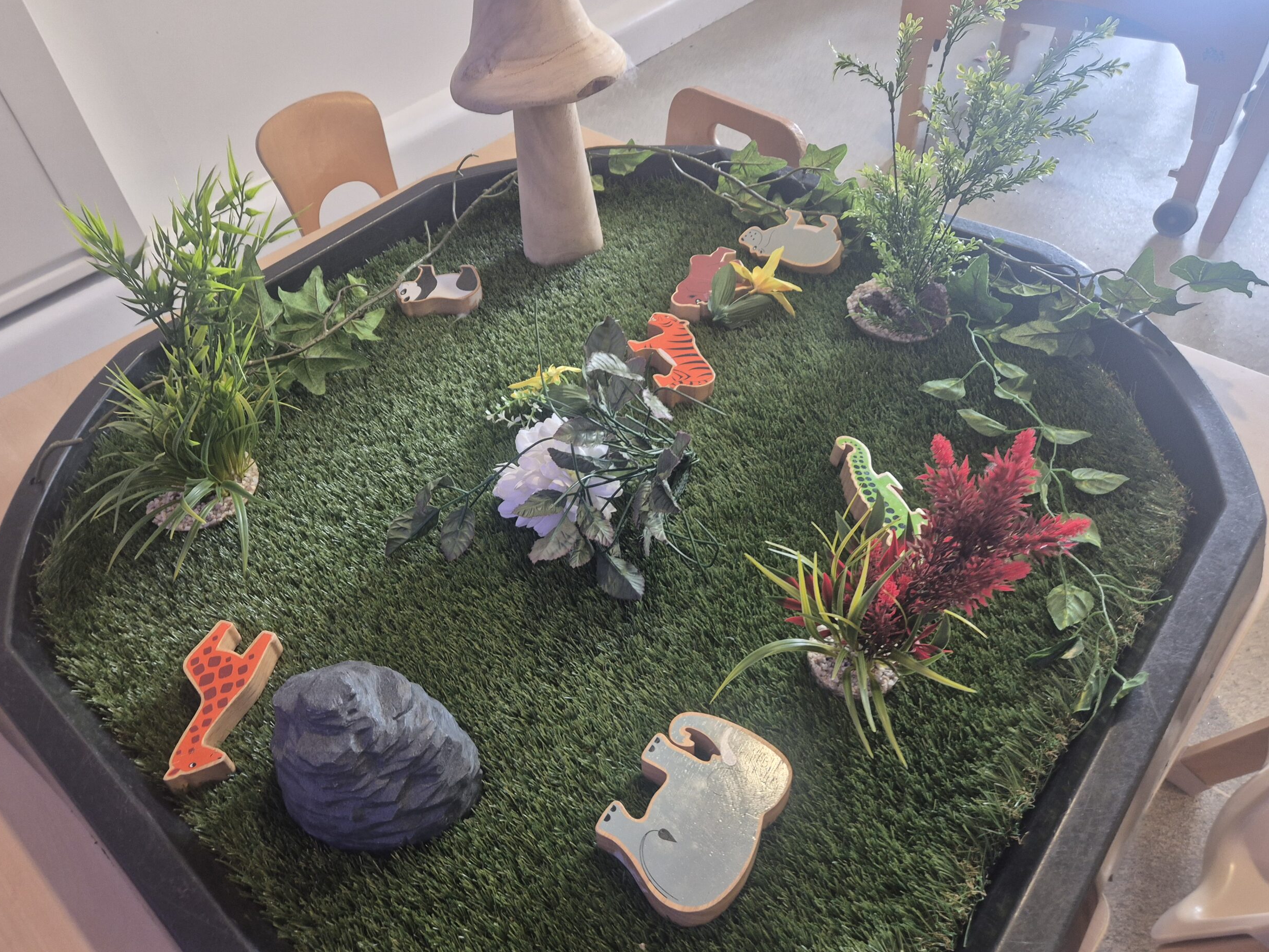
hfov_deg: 71.6
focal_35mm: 24
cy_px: 461
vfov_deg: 56.8
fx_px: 880
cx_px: 615
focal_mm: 5.4
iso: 320
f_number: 1.8
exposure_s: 1/46
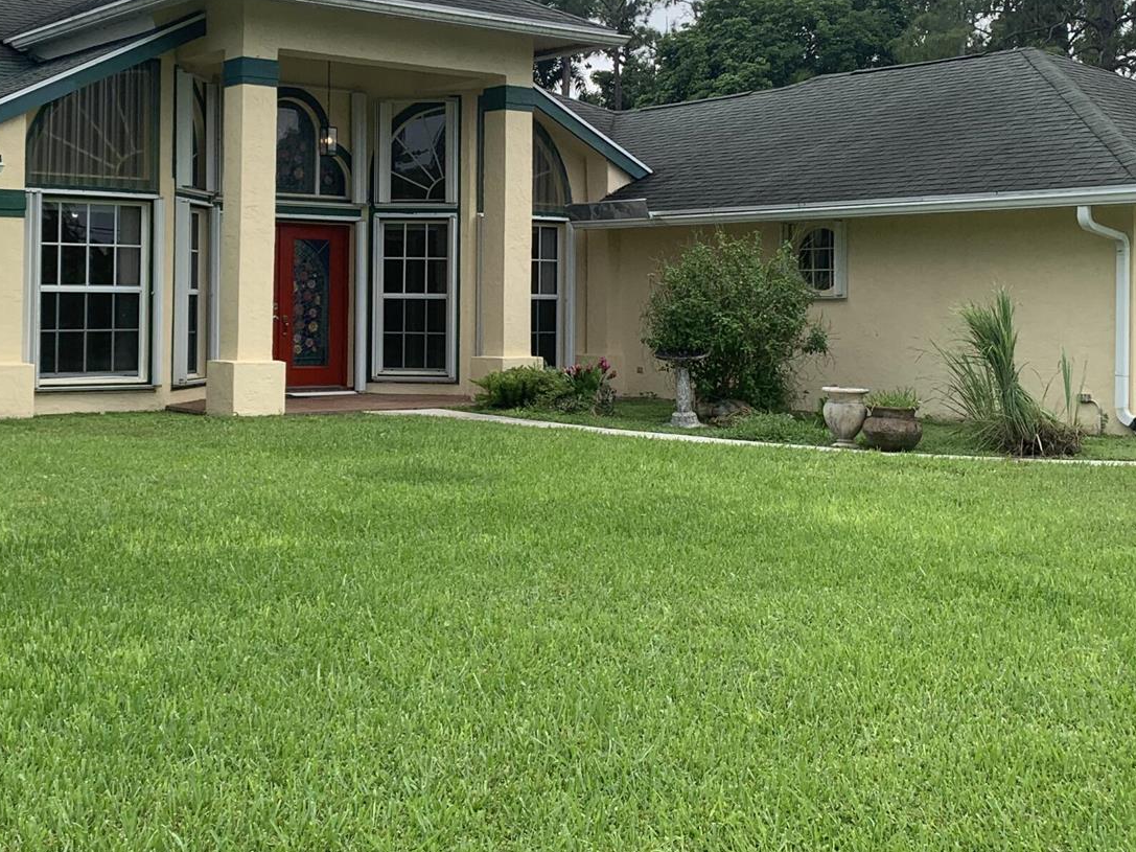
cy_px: 273
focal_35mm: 49
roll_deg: -1.1
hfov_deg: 38.8
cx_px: 455
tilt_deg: +2.1
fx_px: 1608
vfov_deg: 29.4
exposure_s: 1/1585
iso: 25
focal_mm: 4.25
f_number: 1.8
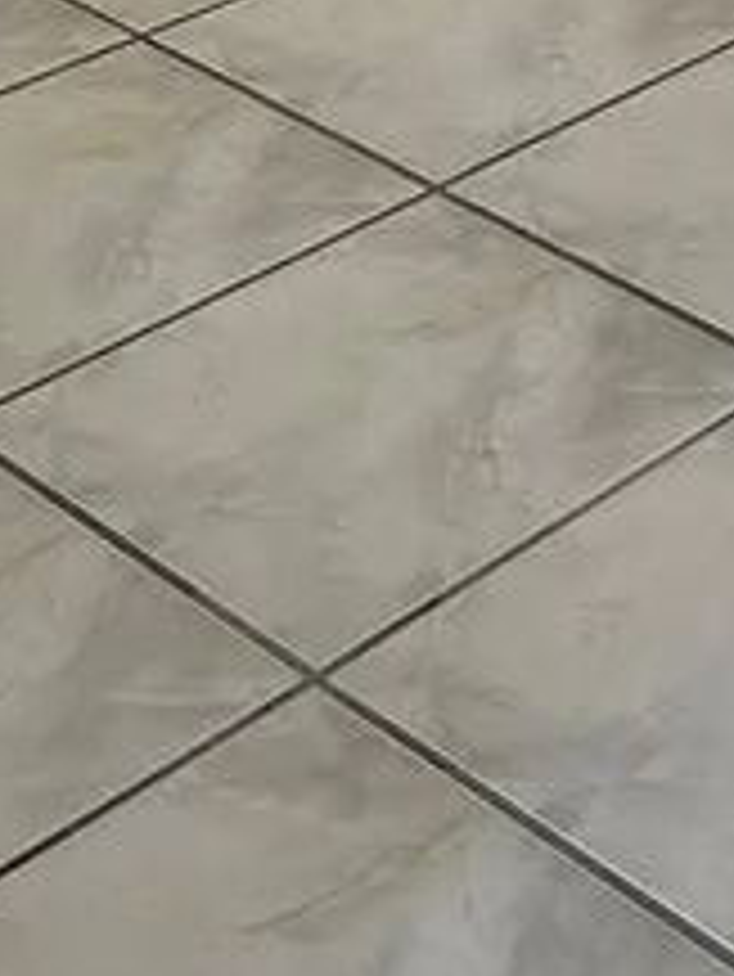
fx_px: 2881
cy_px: -686
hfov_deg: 13.2
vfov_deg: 16.6
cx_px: 1274
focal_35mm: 102
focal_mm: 5.7
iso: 80
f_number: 1.5
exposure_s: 1/120
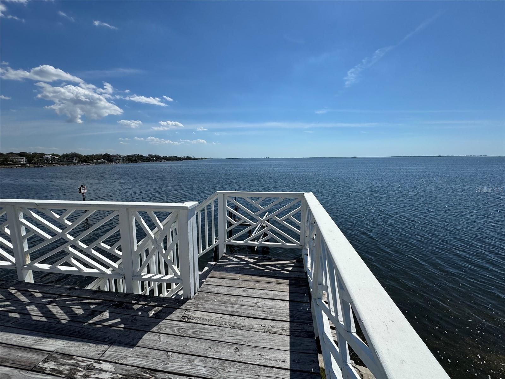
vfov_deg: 85.7
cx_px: 252
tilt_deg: -8.3
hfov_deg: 102.1
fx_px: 204
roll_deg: -0.2
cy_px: 190
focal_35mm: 14
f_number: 2.2
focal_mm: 2.22
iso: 40
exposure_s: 1/3906
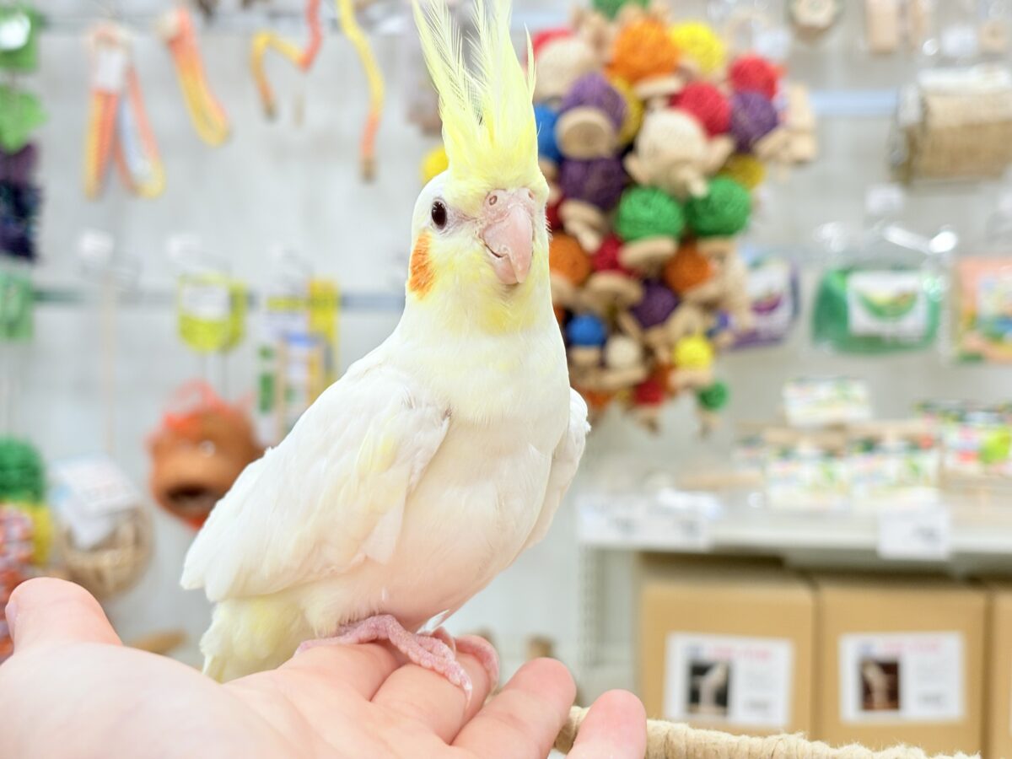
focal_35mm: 52
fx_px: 1520
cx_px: 506
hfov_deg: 36.8
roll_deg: +0.9
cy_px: 380
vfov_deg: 28.0
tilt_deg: -1.7
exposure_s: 1/50
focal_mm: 5.96
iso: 40
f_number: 1.6
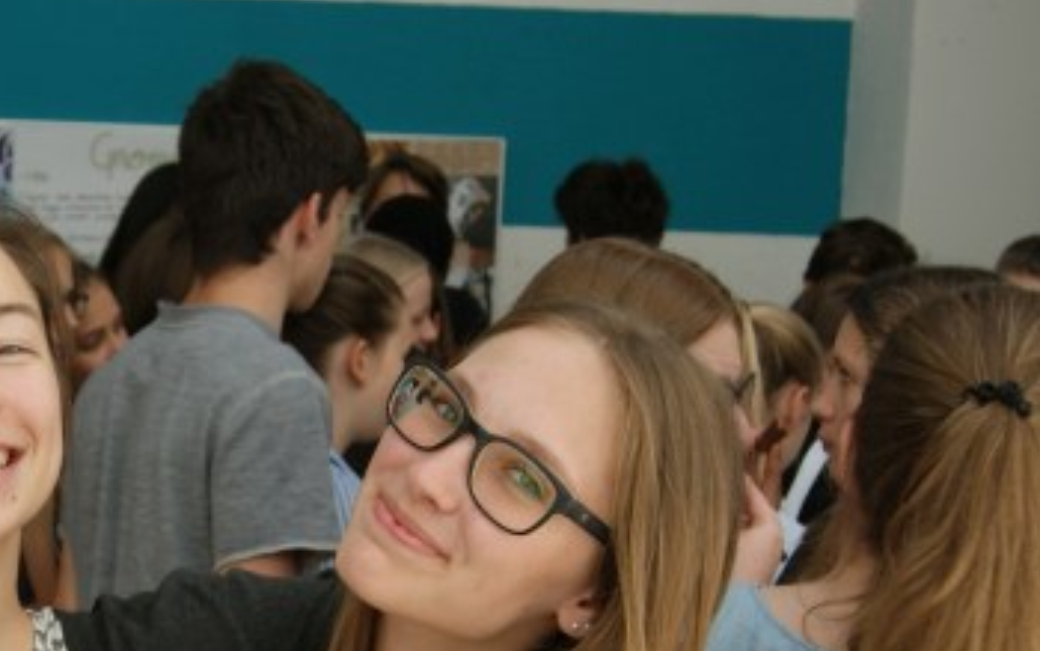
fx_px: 2580
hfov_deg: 22.2
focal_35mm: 91
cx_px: 89
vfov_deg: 14.1
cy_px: 700
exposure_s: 1/80
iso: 100
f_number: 5.6
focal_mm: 26
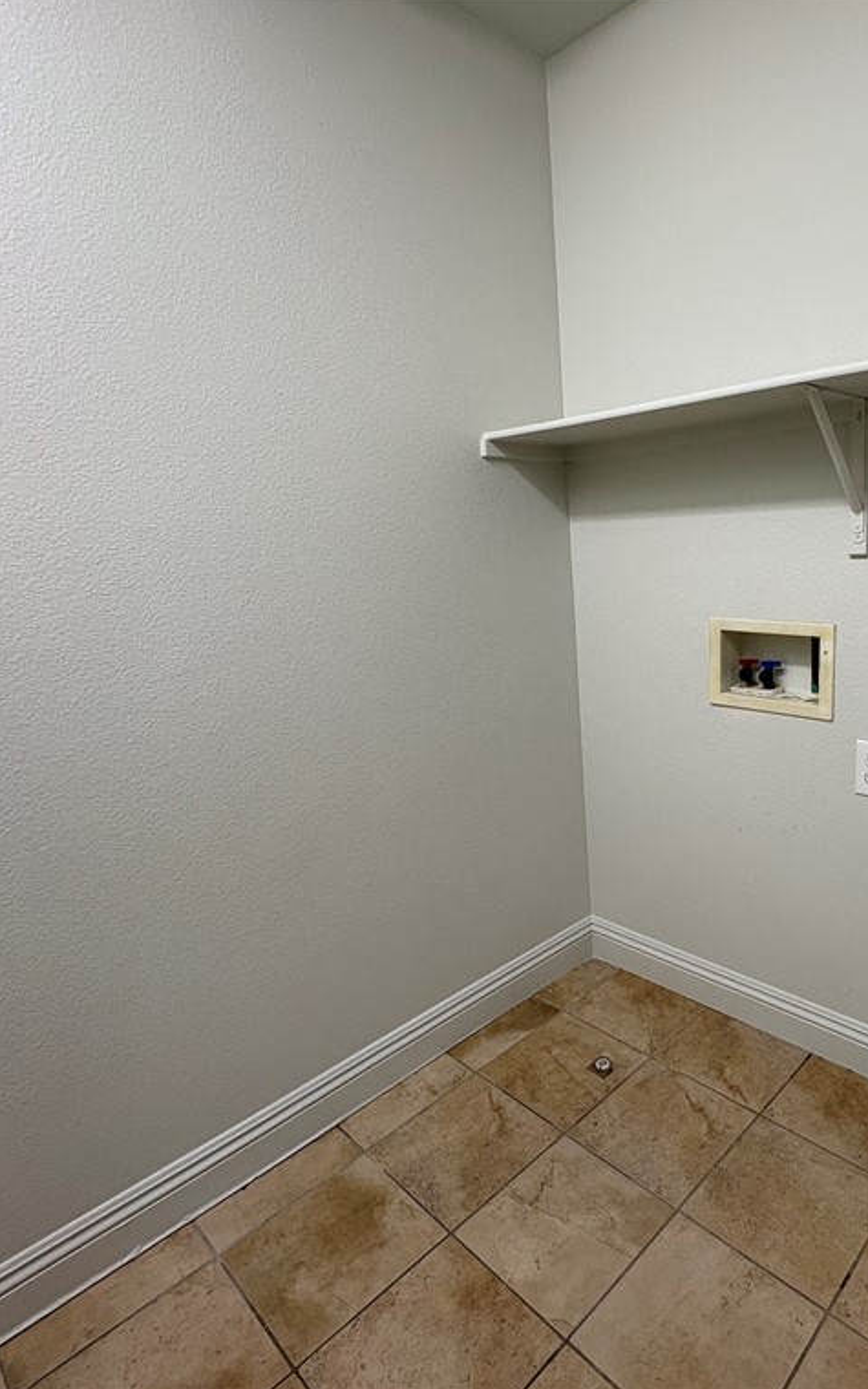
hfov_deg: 57.7
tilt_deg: -11.1
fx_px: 757
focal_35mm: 20
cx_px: 610
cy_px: 693
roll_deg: +3.1
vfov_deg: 85.1
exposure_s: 1/120
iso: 125
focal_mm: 2.22
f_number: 2.2
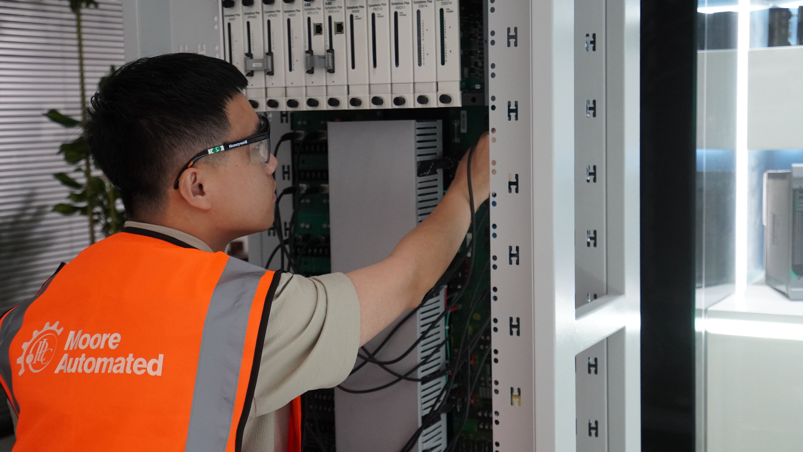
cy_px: 226
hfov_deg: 37.5
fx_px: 1182
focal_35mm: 56
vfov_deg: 21.6
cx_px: 402
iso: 2000
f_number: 4
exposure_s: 1/160
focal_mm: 35
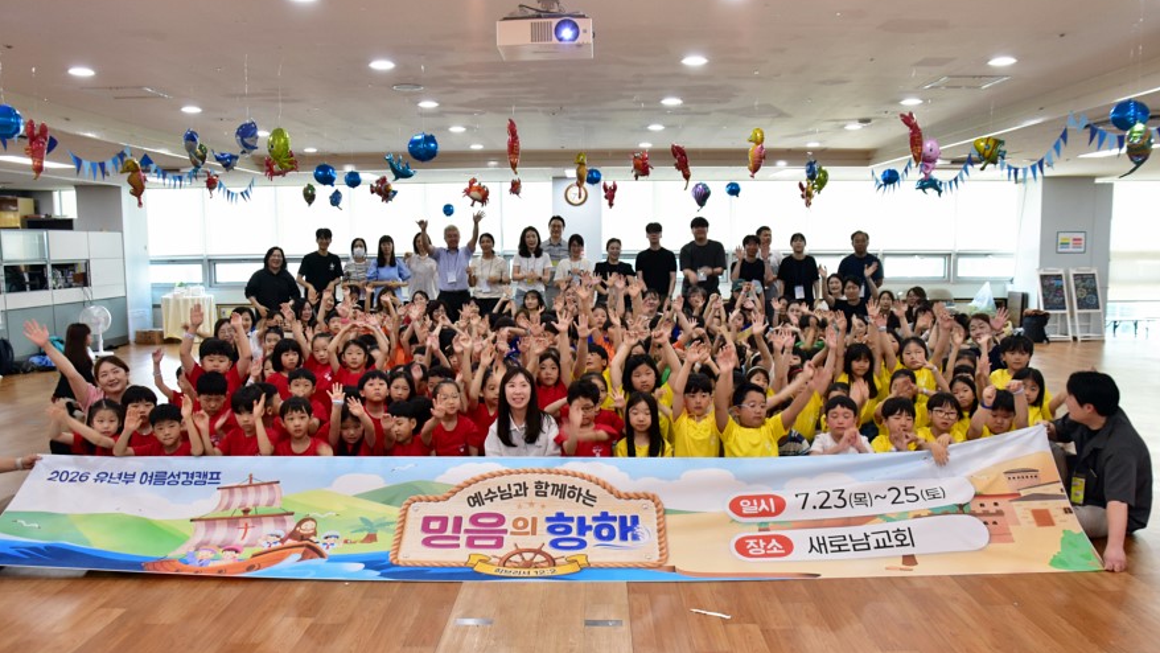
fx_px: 892
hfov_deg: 66.1
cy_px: 356
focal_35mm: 29
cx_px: 572
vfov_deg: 40.2
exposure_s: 1/50
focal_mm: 18
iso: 800
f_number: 5.6
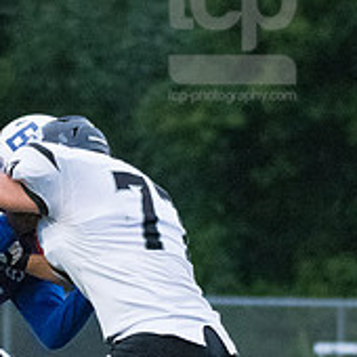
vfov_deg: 1.8
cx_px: -65
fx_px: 11178
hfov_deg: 1.8
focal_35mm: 958
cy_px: 317
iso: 10000
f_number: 5.6
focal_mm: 220
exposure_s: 1/2000
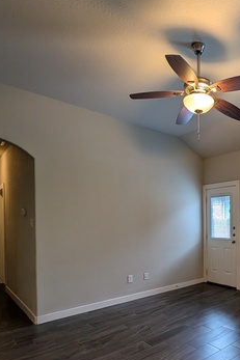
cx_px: 210
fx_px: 230
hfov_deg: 49.8
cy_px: 225
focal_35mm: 23
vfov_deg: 74.8
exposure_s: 1/147
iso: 59
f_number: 1.7
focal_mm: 2.02
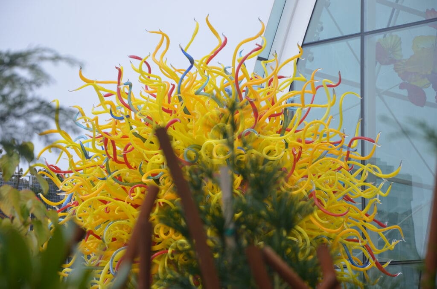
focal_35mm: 147
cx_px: 218
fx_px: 1781
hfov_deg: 14.0
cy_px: 144
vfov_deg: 9.3
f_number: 7.1
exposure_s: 1/200
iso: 200
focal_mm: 98
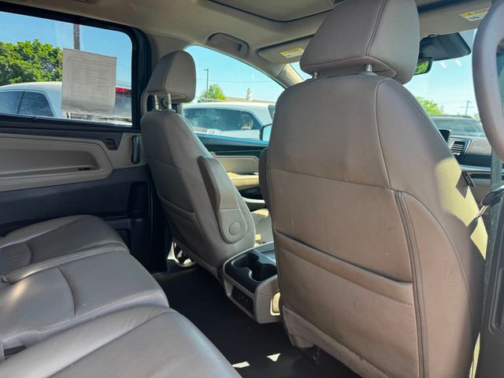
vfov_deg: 56.8
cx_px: 252
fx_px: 349
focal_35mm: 24
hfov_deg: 71.6
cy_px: 189
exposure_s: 1/271
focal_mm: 6.76
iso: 80
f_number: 1.78
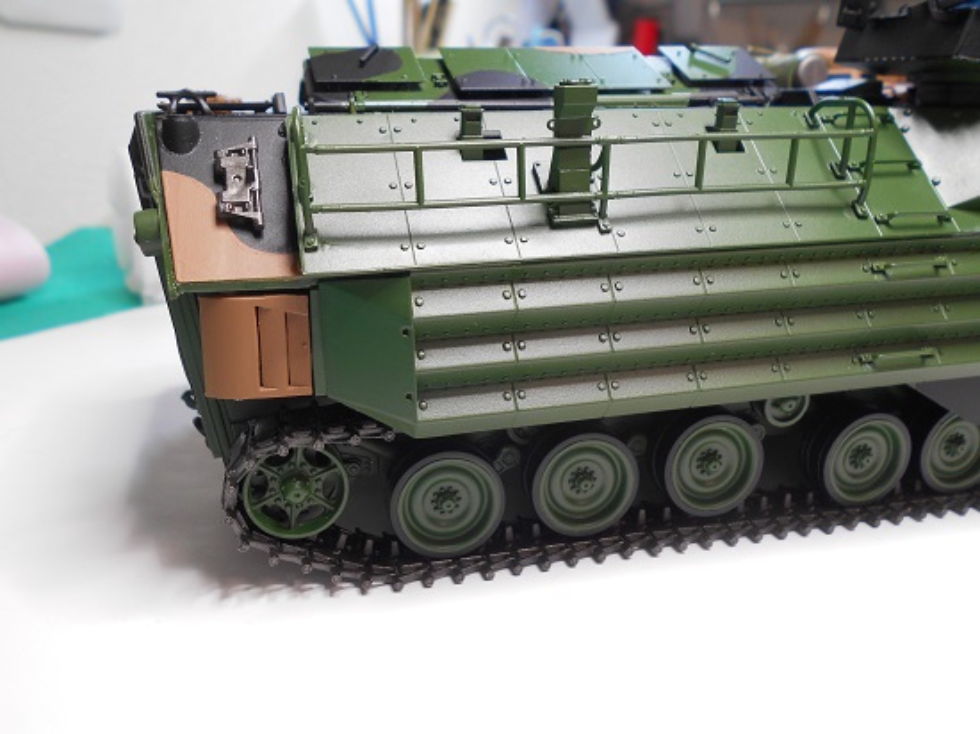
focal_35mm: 30
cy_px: 367
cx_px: 490
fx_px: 849
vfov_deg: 46.8
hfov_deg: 60.0
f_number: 3.4
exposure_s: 1/30
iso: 100
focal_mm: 5.1
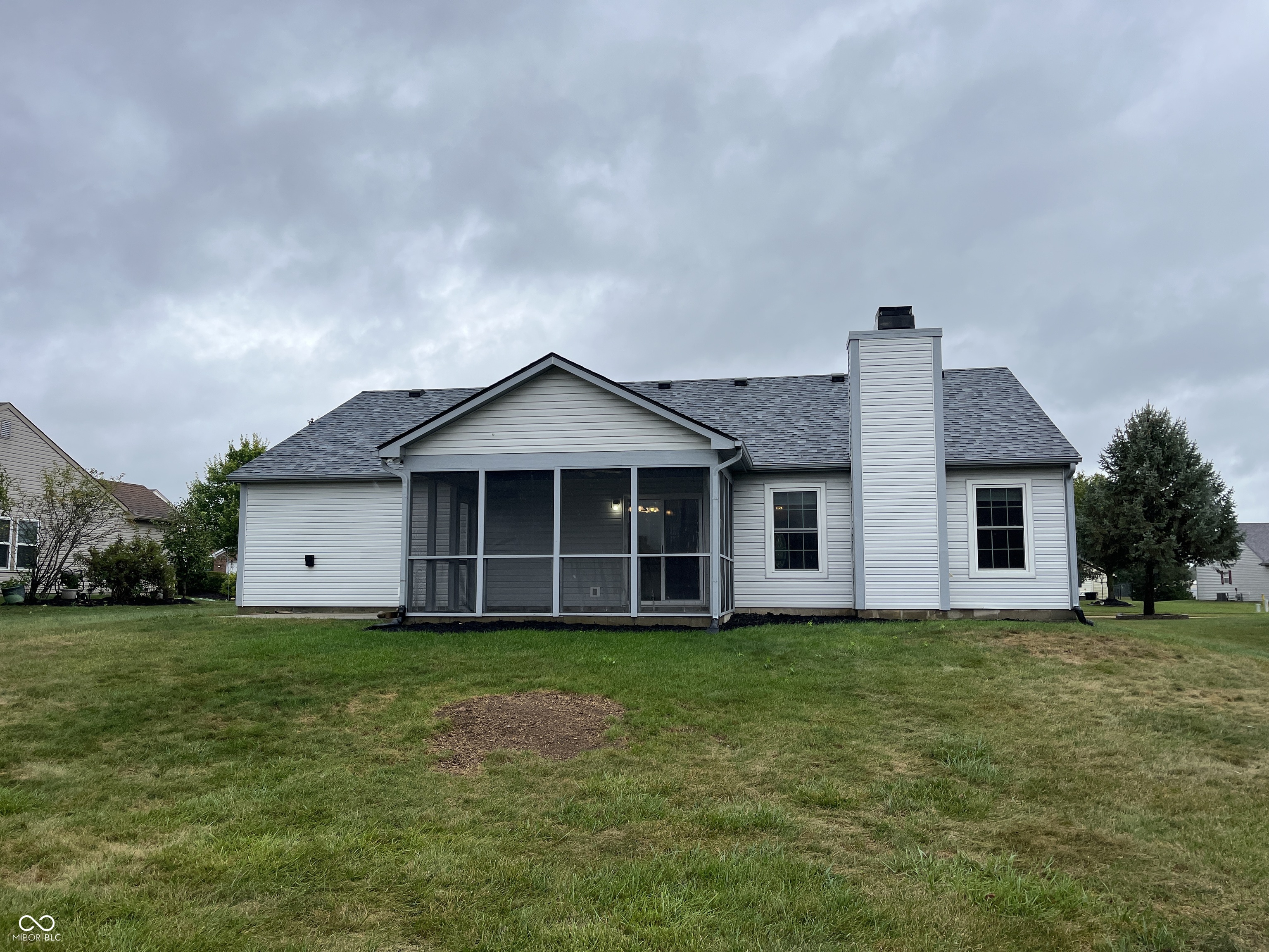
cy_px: 476
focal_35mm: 26
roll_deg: +0.2
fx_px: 953
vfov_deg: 53.1
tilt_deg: +6.4
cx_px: 634
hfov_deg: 67.3
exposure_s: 1/1106
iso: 50
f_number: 1.6
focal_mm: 5.1
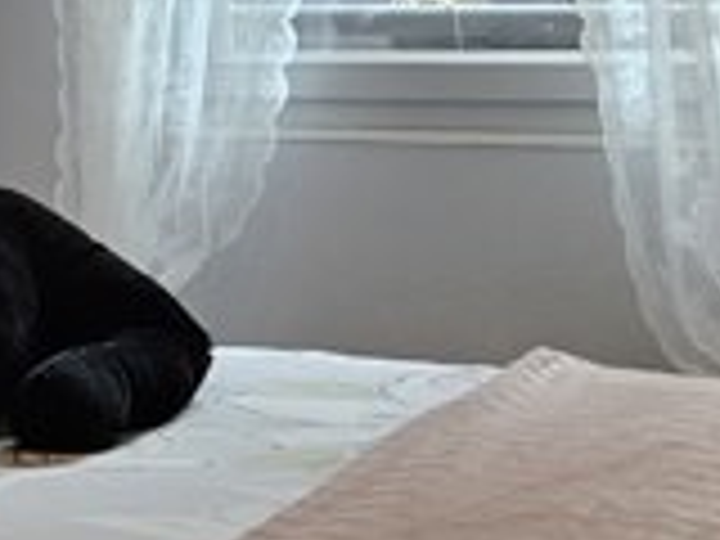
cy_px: 0
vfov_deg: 12.7
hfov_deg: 16.0
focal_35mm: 115
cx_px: -274
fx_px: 2392
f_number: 1.8
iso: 250
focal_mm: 5.4
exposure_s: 1/170
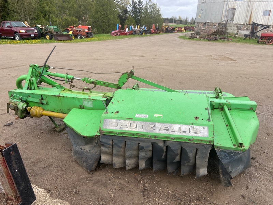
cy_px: 102
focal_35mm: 26
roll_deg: -1.3
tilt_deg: -22.6
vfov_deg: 53.1
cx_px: 136
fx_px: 205
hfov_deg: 67.3
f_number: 1.8
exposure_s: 1/690
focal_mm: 4.25
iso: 32
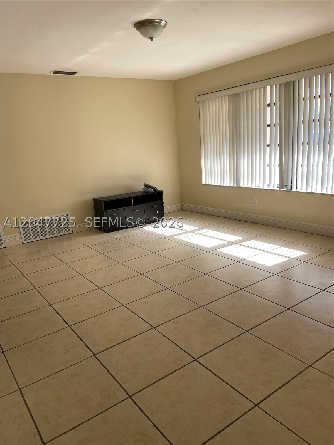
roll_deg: +4.6
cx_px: 167
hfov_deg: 53.1
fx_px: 334
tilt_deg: -13.6
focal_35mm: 26
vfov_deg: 67.3
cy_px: 222
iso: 32
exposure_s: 1/200
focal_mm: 4.25
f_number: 1.8
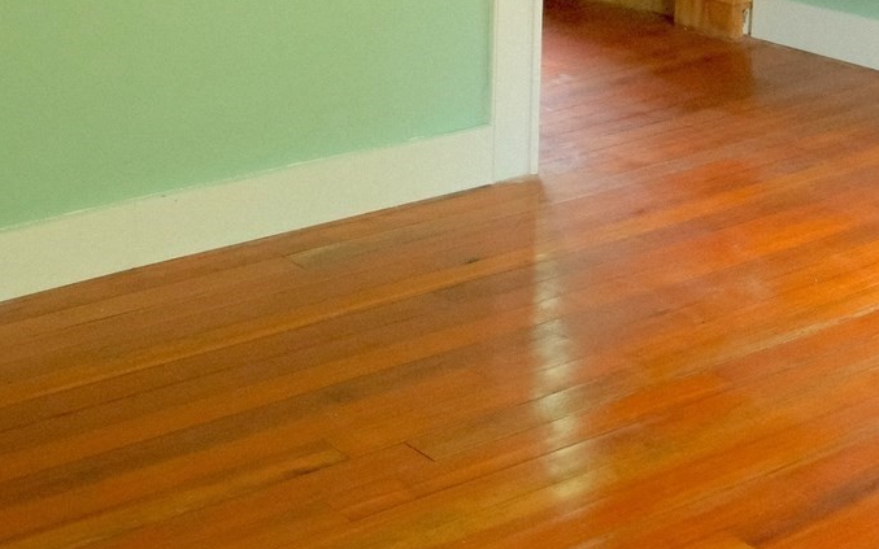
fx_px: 1773
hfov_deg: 27.5
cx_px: 226
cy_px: -243
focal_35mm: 74
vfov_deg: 16.3
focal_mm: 16
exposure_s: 1/20
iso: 2000
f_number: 2.8
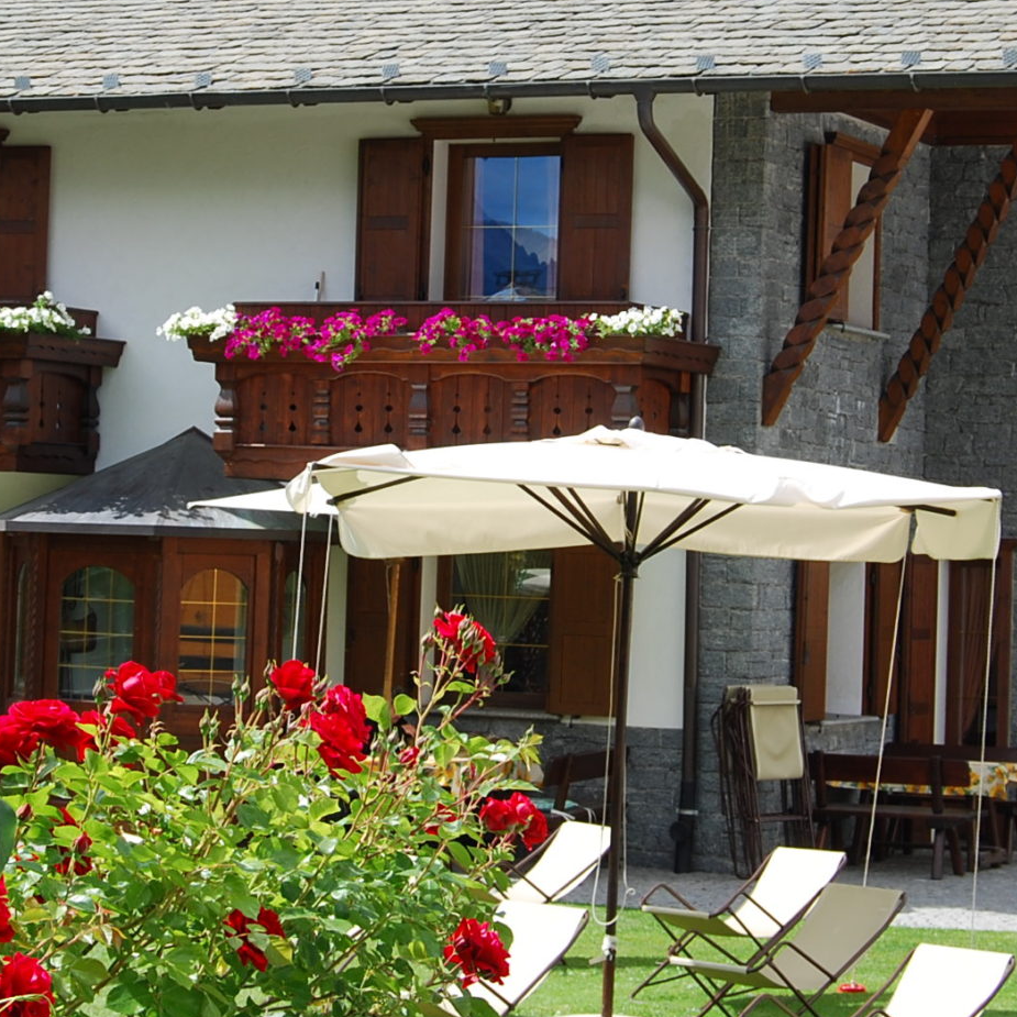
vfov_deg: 16.4
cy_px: 295
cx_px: 427
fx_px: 3523
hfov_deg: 16.4
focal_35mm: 106
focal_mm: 30
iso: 100
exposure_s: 1/200
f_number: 7.1
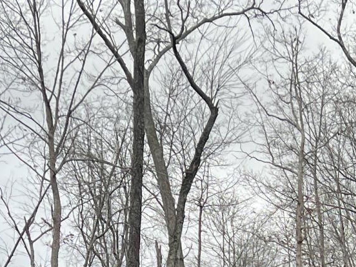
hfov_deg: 14.3
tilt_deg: -0.1
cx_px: 291
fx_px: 1409
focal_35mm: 137
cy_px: 588
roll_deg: -1.3
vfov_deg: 9.8
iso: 50
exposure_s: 1/410
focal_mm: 5.7
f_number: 1.5
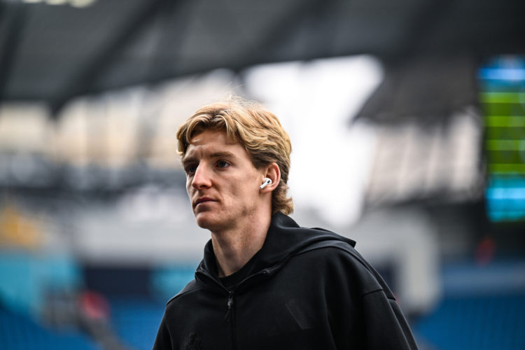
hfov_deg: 10.3
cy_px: 175
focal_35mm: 200
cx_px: 262
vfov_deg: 6.9
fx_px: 2916
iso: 800
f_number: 2.8
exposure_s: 1/1600
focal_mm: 200
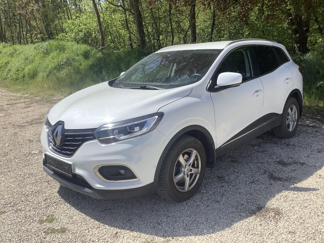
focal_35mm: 31
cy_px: 122
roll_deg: +0.5
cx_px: 162
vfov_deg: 45.4
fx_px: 290
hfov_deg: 58.4
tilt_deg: -15.8
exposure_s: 1/1335
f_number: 2.4
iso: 25
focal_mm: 3.3
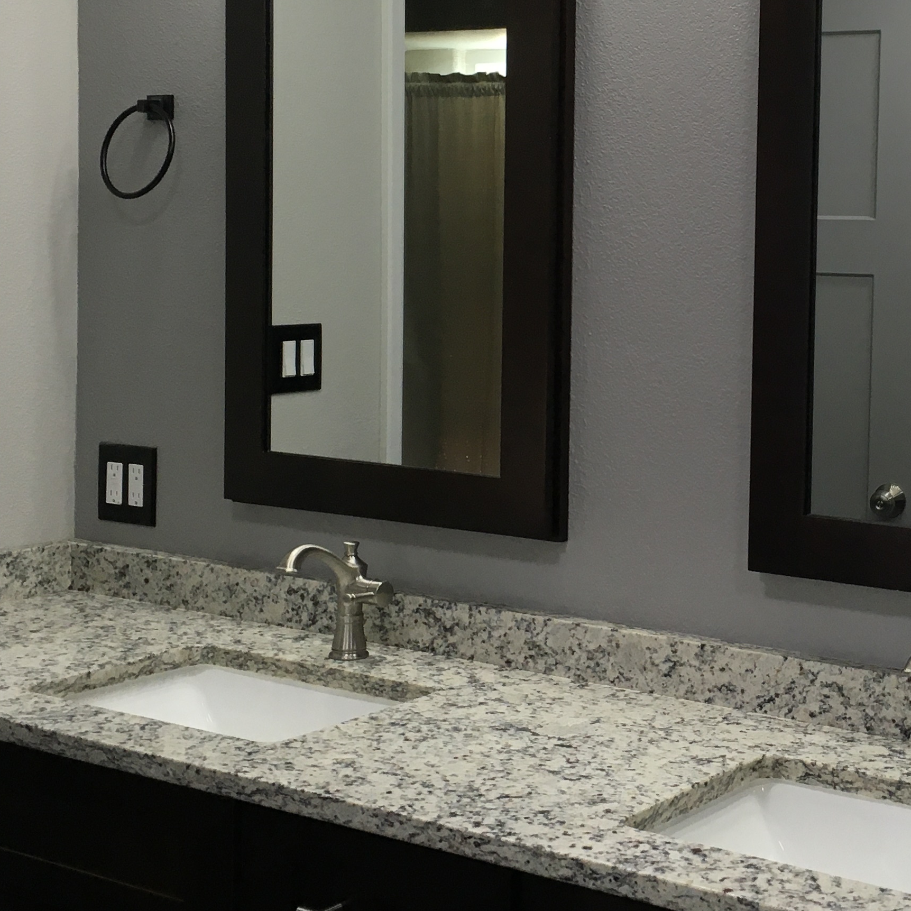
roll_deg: -0.9
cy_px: 325
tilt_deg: -2.2
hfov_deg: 28.1
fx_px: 1786
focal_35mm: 60
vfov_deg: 28.5
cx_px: 712
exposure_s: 1/40
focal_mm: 4.15
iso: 32
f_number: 2.2
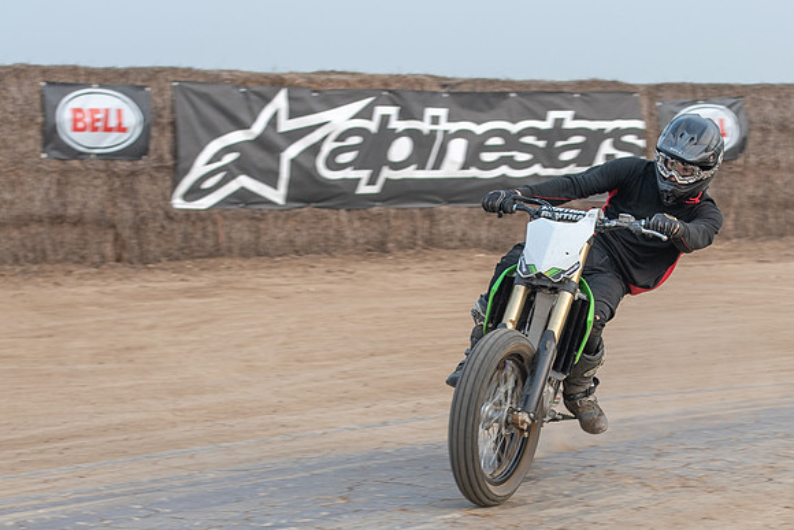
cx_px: 522
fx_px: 3306
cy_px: 407
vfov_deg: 9.1
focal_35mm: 150
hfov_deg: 13.7
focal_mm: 70
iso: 200
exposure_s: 1/250
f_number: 4
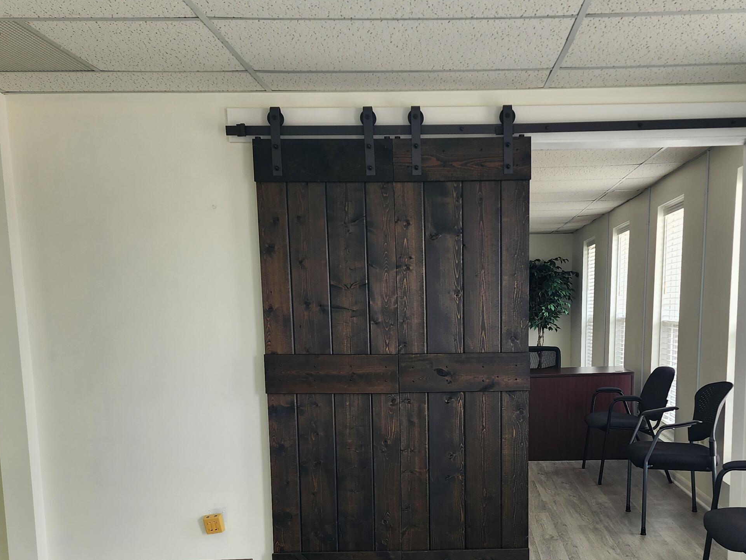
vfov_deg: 38.9
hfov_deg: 50.9
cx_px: 462
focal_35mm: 36
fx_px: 776
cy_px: 402
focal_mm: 6.4
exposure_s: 1/120
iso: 40
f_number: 1.8
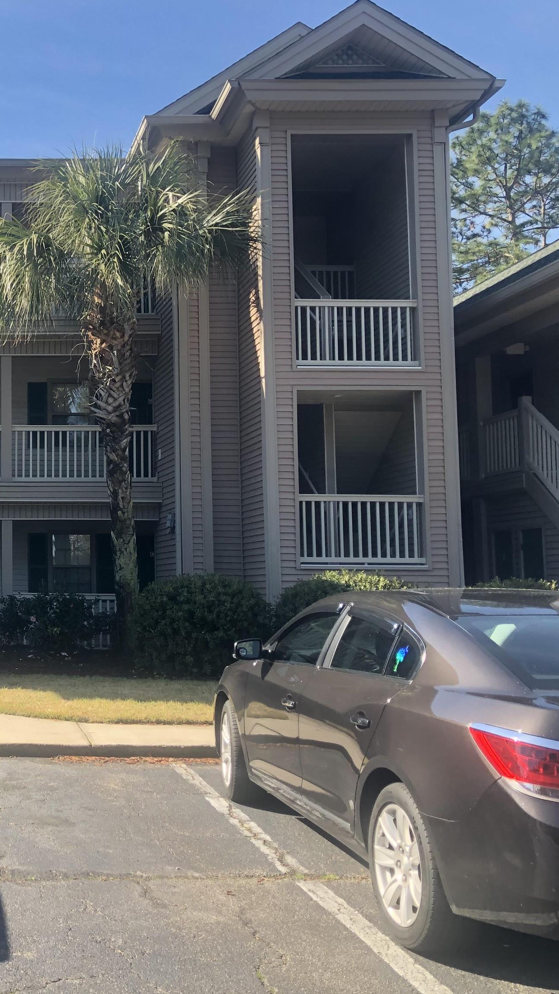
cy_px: 495
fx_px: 1080
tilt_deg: +4.4
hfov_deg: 26.8
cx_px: -51
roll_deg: +0.1
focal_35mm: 41
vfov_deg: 49.4
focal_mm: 3.99
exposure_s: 1/506
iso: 20
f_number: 1.8
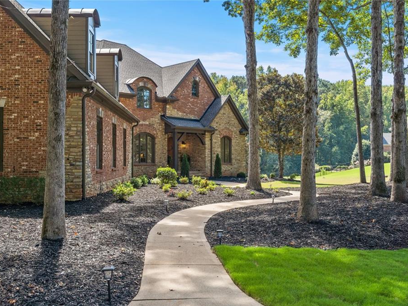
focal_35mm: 35
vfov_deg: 40.7
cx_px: 184
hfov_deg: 52.5
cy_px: 154
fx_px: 413
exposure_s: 1/640
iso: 1250
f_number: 8
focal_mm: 32
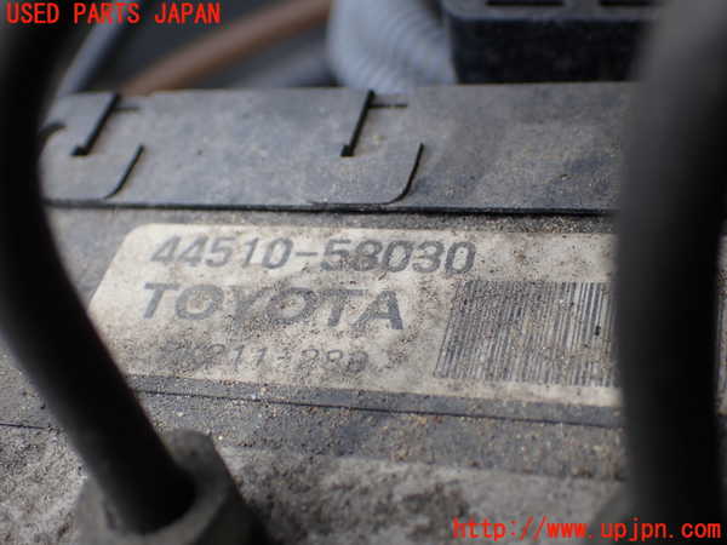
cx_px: 364
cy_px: 272
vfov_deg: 27.0
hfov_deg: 35.5
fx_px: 1134
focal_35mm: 54
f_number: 3.3
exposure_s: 1/200
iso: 100
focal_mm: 9.65
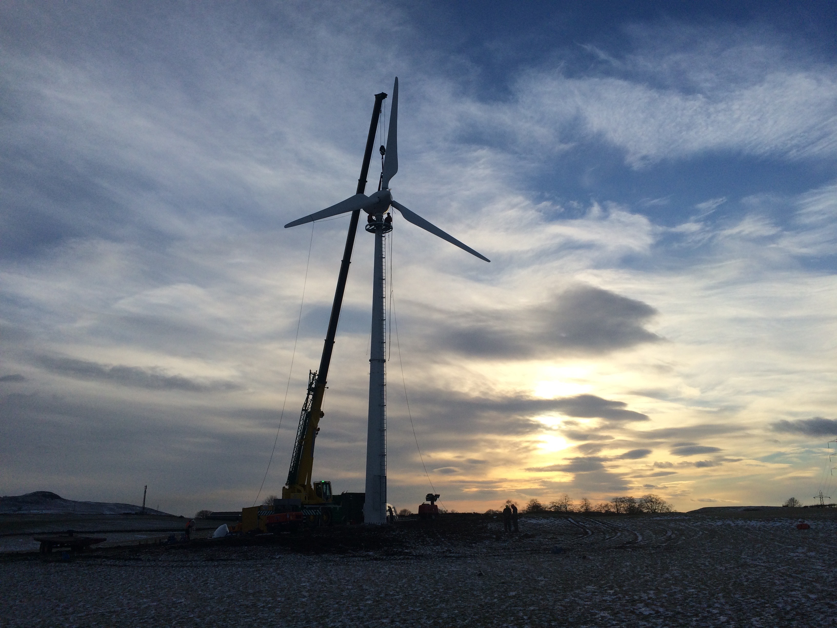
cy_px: 314
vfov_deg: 48.2
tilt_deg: +15.7
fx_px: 701
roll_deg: +2.4
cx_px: 418
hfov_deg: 61.7
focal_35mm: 29
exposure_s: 1/3425
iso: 32
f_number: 2.2
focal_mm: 4.15
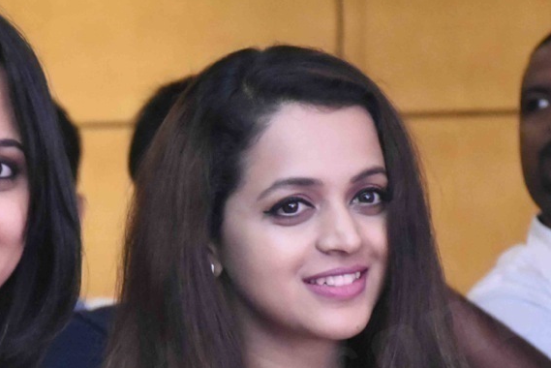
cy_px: 333
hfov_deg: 7.1
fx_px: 4458
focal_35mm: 291
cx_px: 111
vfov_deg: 4.7
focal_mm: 85
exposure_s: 1/80
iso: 10000
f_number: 5.3
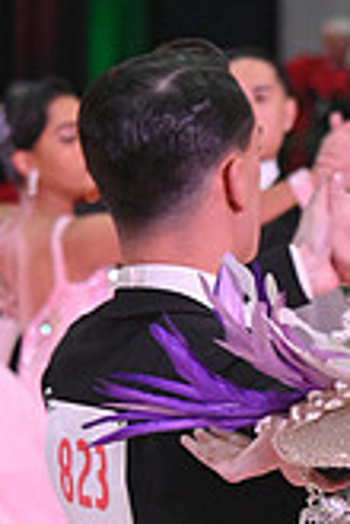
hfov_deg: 3.7
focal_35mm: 370
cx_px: 364
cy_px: 734
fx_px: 5395
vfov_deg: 5.5
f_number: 5.6
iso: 3200
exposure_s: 1/400
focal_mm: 105
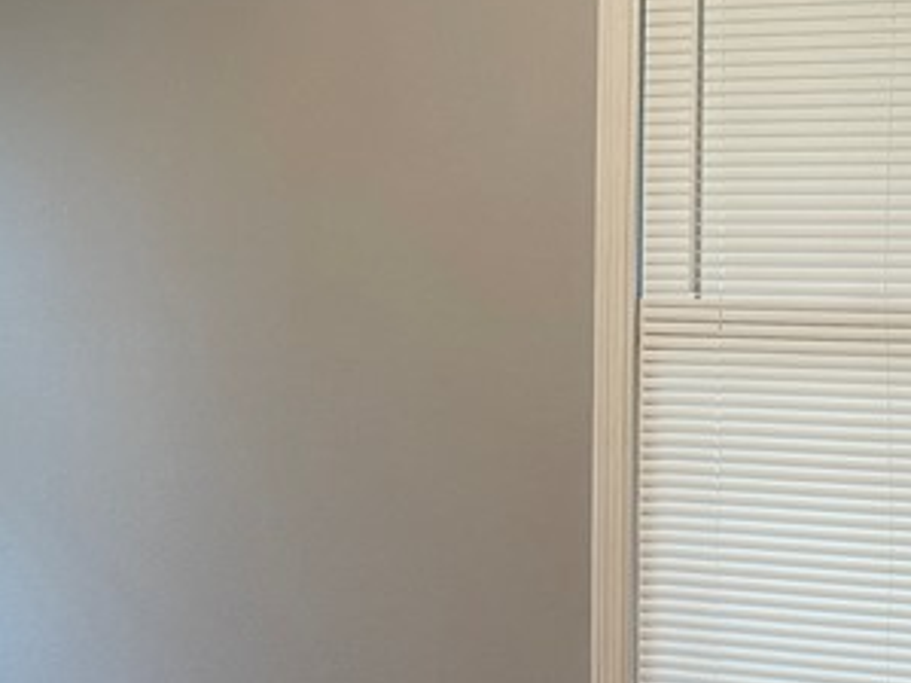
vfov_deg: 16.6
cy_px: 348
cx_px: 335
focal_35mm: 89
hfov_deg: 22.0
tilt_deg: -2.3
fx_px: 2341
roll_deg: -0.3
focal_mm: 4.2
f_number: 1.6
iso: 80
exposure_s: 1/60
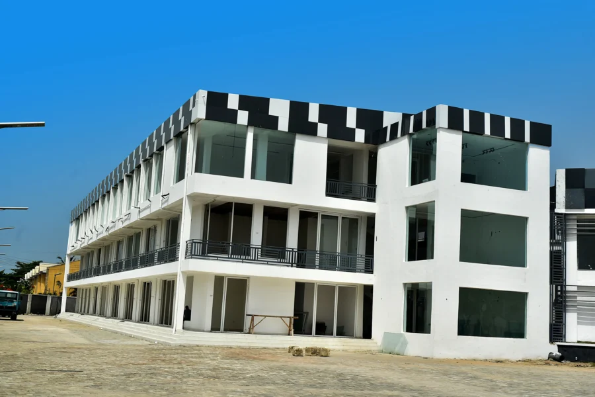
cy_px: 198
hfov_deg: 42.3
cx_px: 298
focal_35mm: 46
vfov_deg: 28.9
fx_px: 768
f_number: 10
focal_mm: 31
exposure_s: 1/60
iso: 100
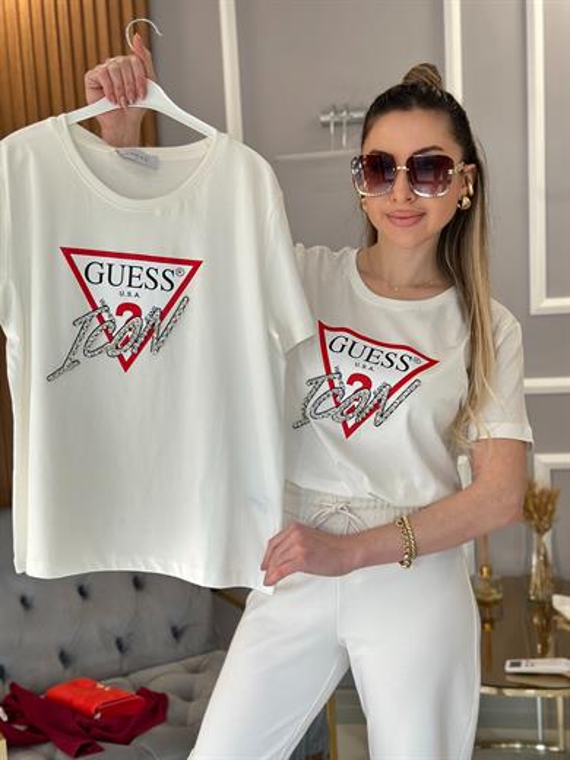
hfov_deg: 30.3
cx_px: 285
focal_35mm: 48
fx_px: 1054
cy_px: 380
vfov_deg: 39.7
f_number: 1.78
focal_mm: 6.86
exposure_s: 1/156
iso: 125
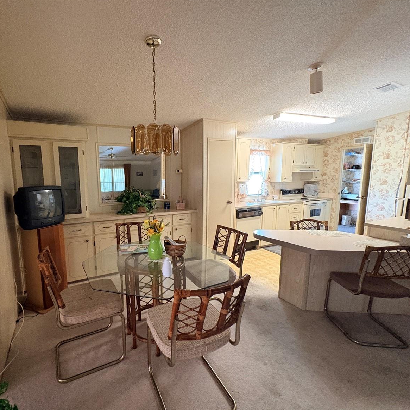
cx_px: 165
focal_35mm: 17
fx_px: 228
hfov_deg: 83.0
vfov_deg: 84.0
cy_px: 207
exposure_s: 1/60
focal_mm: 2.22
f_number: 2.2
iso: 640
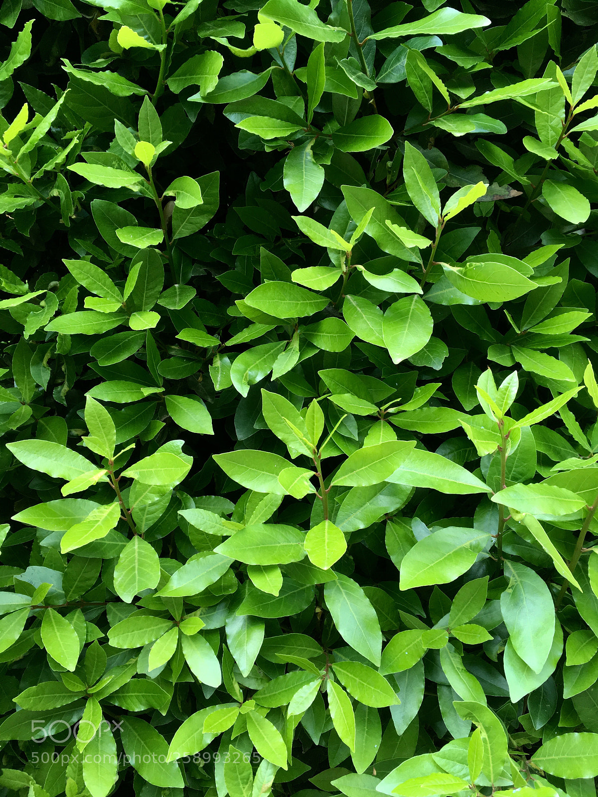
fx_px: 668
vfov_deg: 61.7
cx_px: 299
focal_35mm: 29
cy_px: 398
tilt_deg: -1.1
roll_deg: +1.6
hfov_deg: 48.2
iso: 40
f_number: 2.2
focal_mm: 4.15
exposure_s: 1/100
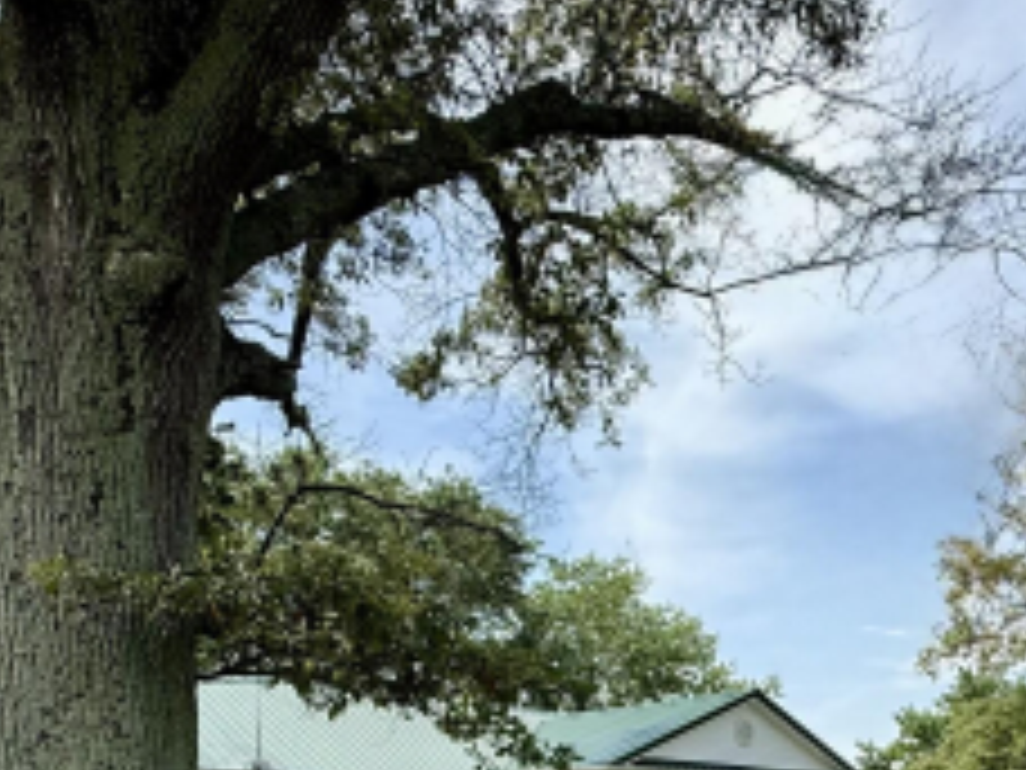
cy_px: 784
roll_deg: -0.4
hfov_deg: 45.2
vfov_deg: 32.2
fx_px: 1215
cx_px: 673
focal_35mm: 41
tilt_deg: +4.6
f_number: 2.2
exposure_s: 1/1087
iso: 50
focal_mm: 2.22
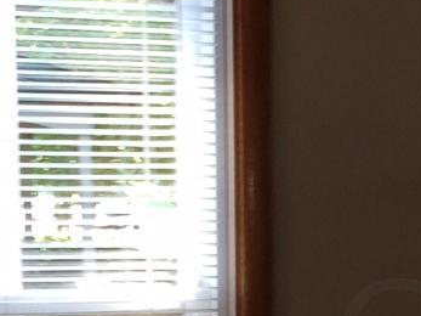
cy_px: 332
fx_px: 2152
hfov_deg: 10.9
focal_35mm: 177
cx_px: 582
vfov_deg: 8.3
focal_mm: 4.12
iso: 32
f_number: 2.2
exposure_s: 1/34
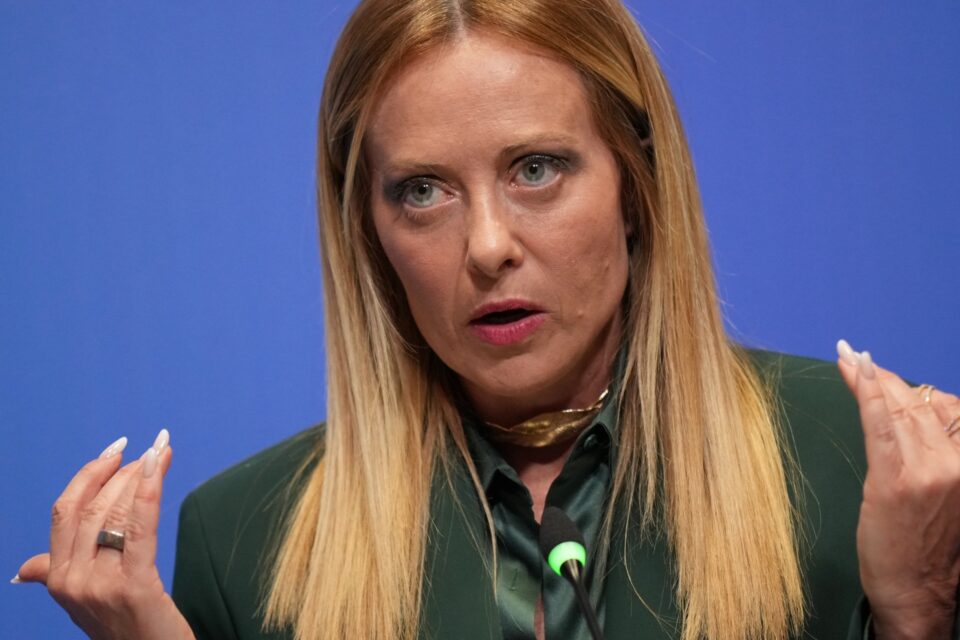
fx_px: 15999
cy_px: 320
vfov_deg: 2.3
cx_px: 480
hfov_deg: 3.4
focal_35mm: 600
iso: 2500
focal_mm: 400
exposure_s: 1/500
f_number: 2.8
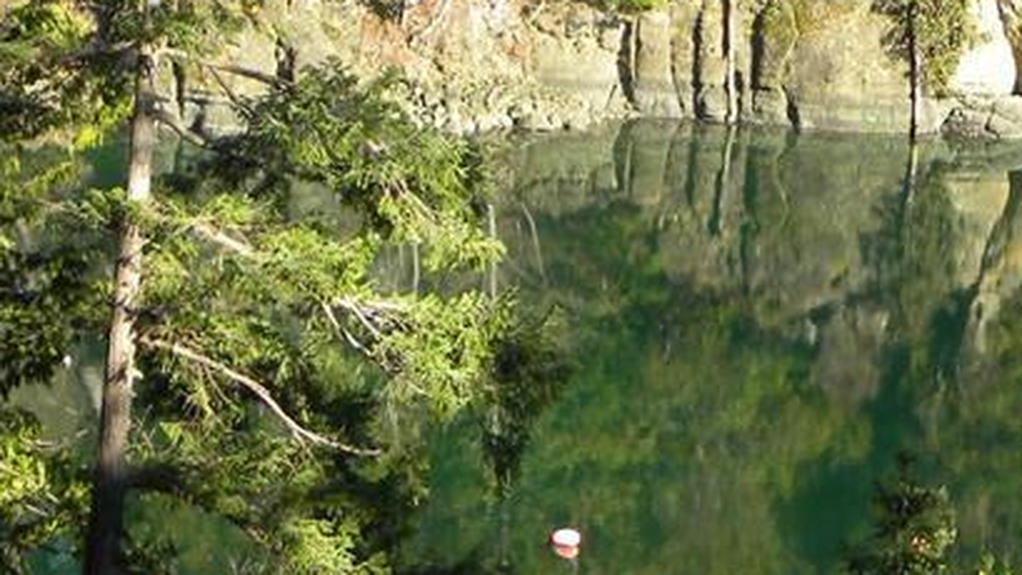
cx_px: 1059
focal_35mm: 142
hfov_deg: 14.8
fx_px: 3848
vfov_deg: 8.4
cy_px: -155
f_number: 3.5
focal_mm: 9.2
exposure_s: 1/155
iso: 64
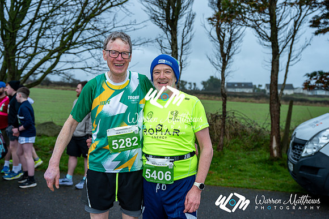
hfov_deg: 50.7
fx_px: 347
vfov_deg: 35.1
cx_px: 164
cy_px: 110
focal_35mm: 38
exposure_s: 1/200
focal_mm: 38
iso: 100
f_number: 4
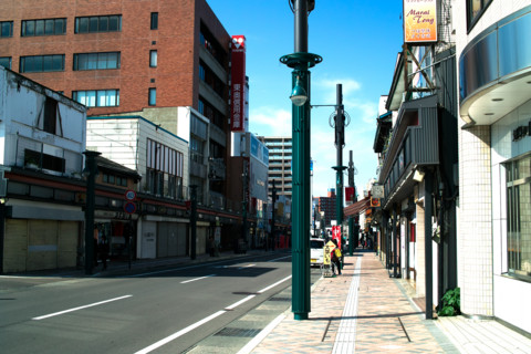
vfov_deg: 32.6
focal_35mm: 41
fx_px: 605
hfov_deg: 47.4
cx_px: 266
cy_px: 177
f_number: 5.6
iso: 100
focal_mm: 24.2
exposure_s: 1/200
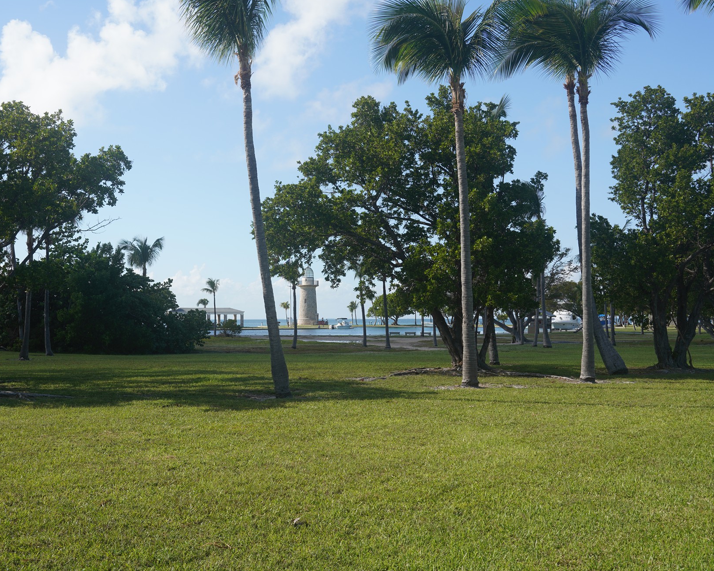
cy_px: 286
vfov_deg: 32.8
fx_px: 972
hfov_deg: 40.2
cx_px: 307
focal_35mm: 46
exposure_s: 1/100
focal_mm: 40
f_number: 13
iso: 100
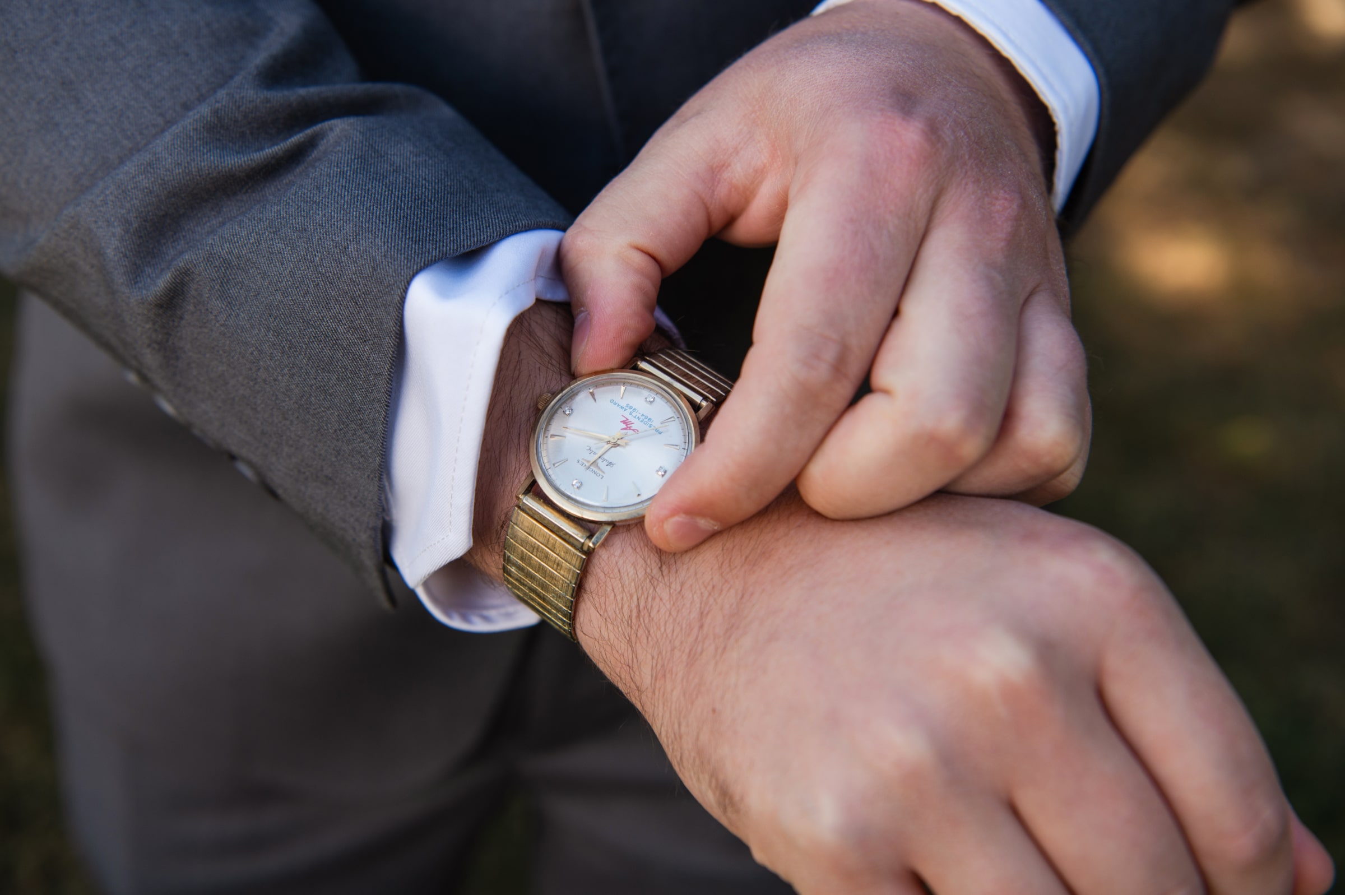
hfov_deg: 48.5
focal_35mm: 40
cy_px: 448
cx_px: 672
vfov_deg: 33.4
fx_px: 1493
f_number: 4.5
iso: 200
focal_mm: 40
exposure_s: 1/250
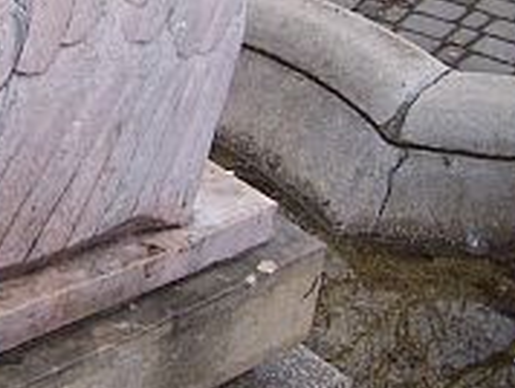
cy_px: -26
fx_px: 1281
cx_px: 6
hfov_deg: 21.9
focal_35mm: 86
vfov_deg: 16.7
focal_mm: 5.6
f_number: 2.7
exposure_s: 1/180
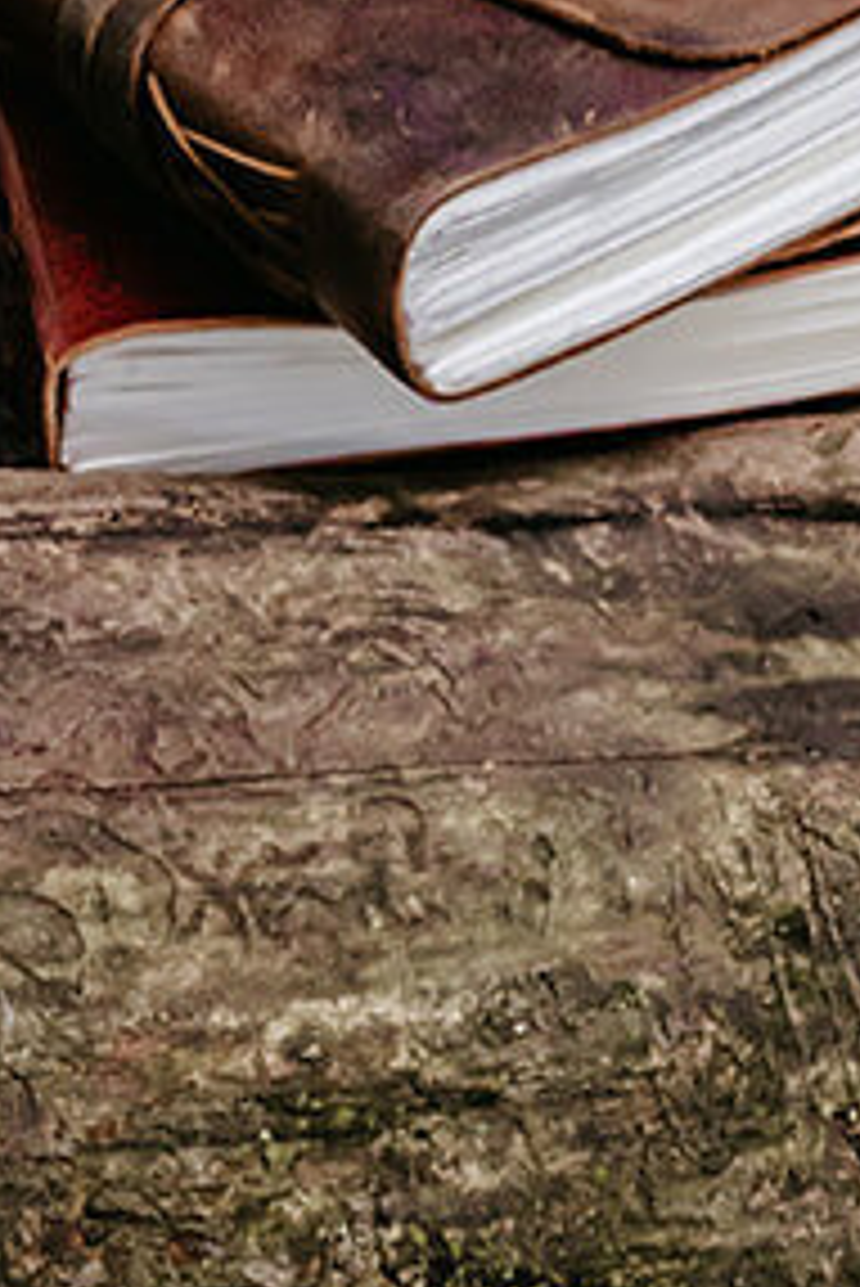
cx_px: 362
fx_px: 7014
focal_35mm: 196
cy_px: -1638
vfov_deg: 9.5
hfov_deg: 7.0
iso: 800
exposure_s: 1/200
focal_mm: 35
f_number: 4.5
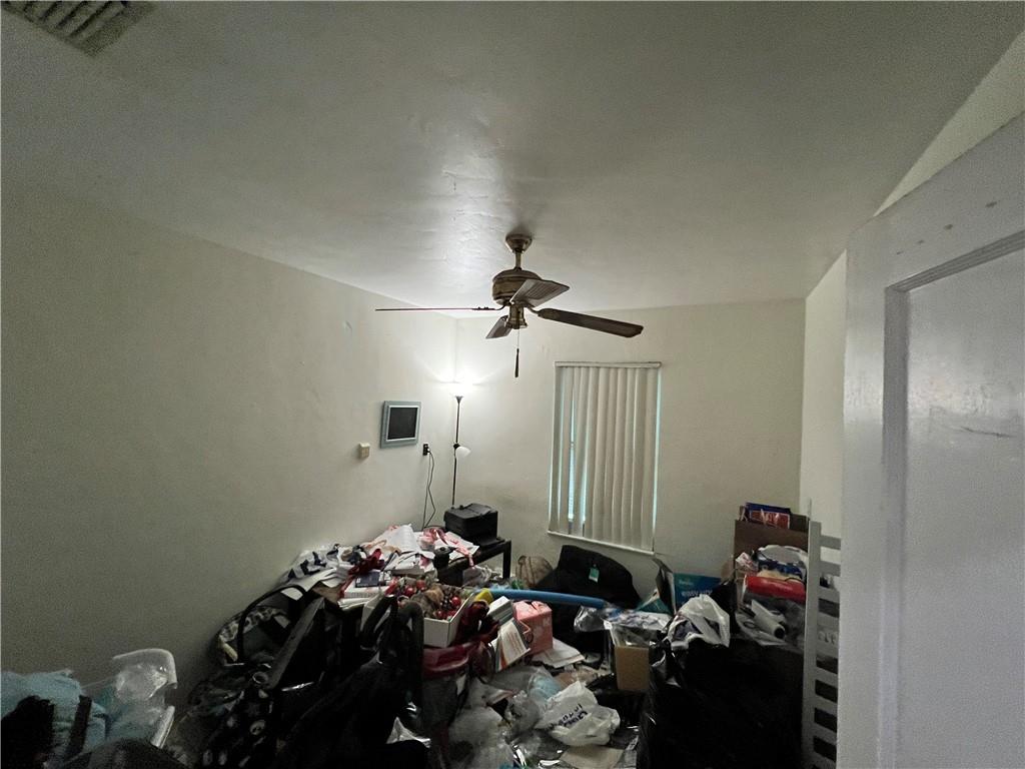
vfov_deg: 89.9
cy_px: 384
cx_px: 512
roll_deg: -1.5
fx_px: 385
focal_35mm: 13
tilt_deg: +2.5
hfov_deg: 106.2
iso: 400
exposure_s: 1/60
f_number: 1.8
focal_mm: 1.57
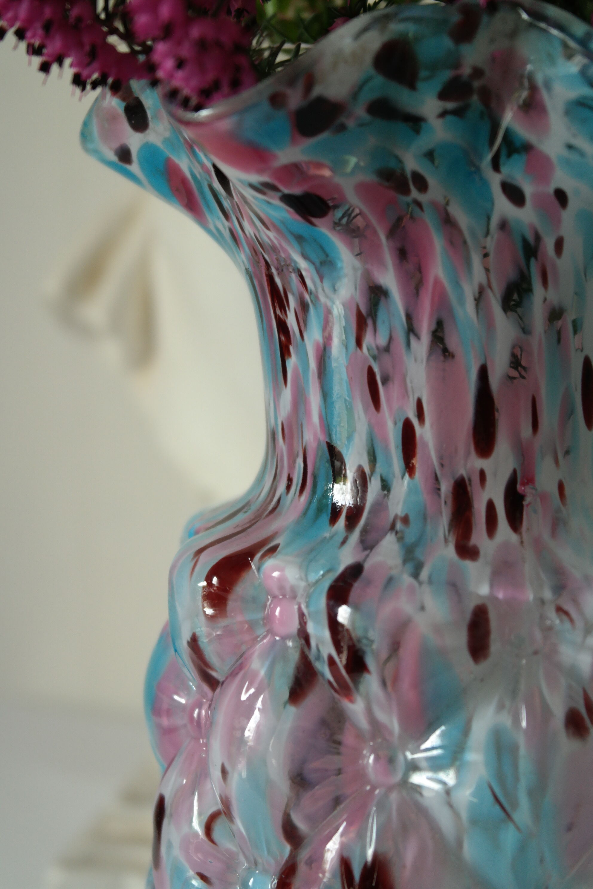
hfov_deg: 17.7
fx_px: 1902
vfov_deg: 26.3
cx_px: 296
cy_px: 444
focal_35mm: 77
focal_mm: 50
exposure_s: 1/80
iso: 800
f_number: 5.6
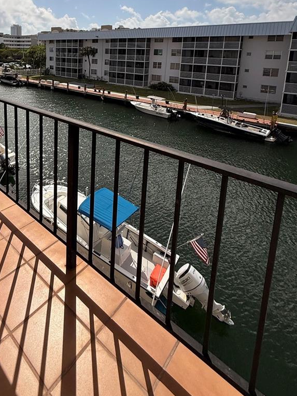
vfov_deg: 70.0
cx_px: 72
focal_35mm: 22
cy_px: 88
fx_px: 252
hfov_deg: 57.7
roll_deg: -2.3
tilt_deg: -7.4
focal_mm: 2.22
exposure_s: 1/6173
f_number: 2.2
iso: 50
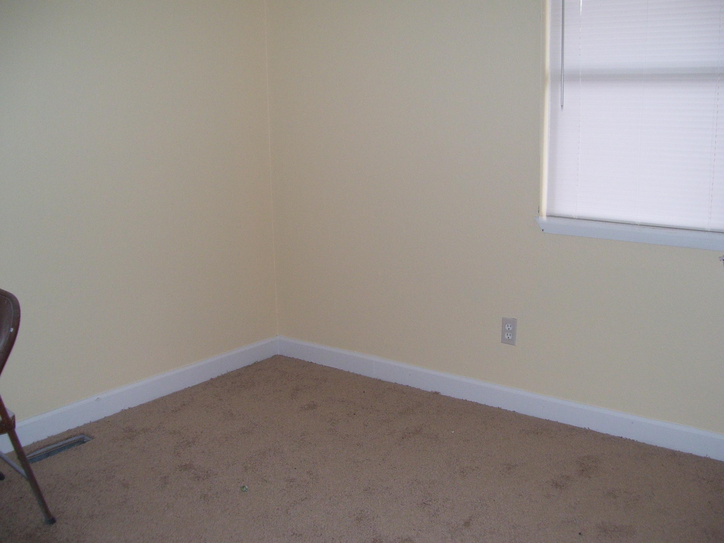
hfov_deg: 50.1
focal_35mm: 37
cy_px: 272
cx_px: 362
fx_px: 774
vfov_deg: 38.7
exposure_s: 1/60
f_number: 2.7
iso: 125
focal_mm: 6
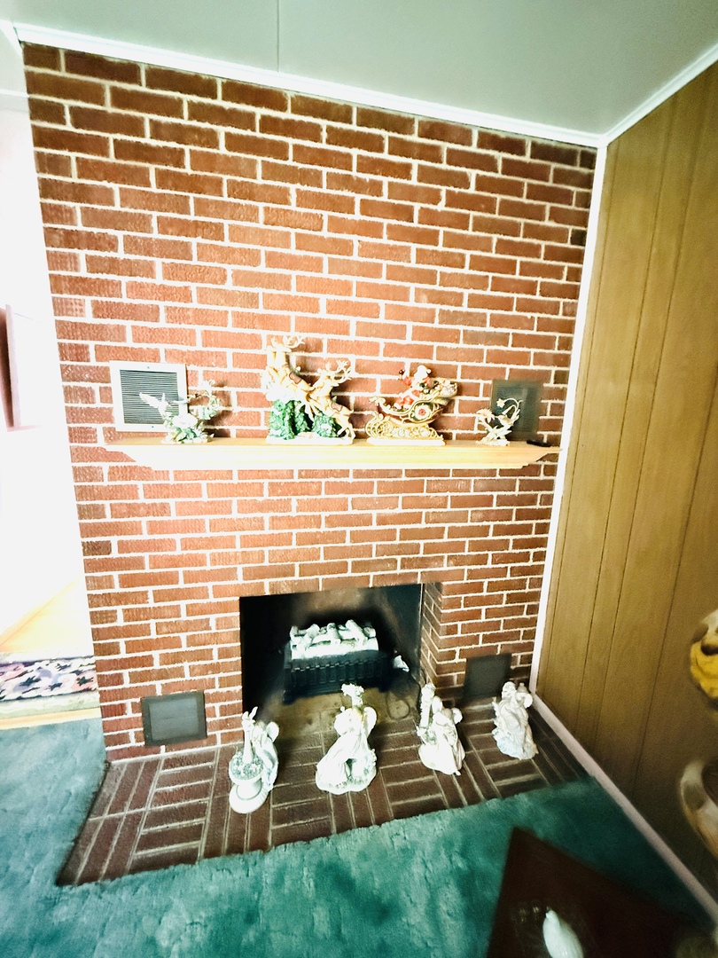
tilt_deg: -12.4
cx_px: 359
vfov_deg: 102.1
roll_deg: -0.5
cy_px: 479
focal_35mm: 14
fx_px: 387
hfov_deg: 85.7
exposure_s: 1/40
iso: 1600
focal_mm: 2.22
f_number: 2.2
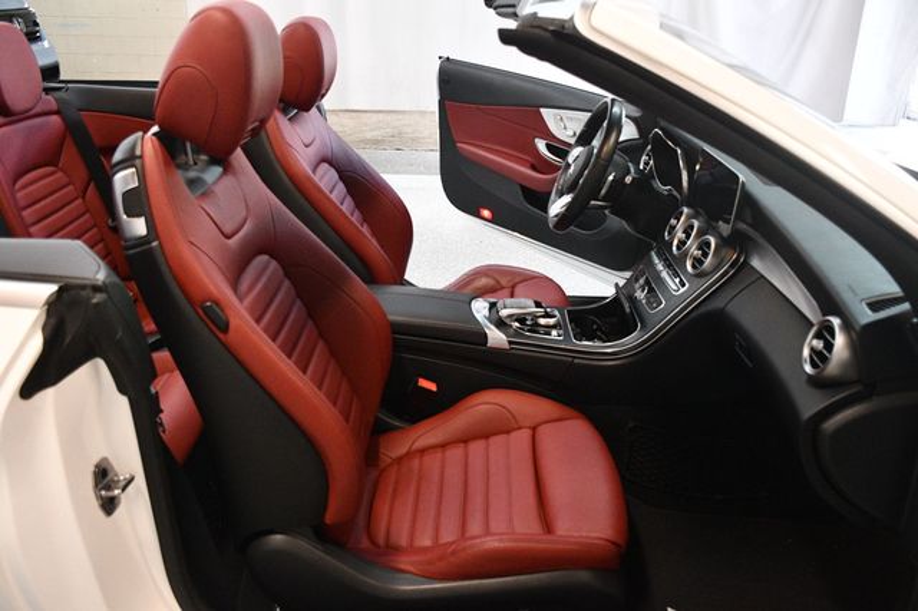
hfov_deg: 62.0
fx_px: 765
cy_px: 306
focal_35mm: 30
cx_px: 459
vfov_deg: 43.6
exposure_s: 1/125
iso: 2500
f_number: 3.5
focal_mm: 20
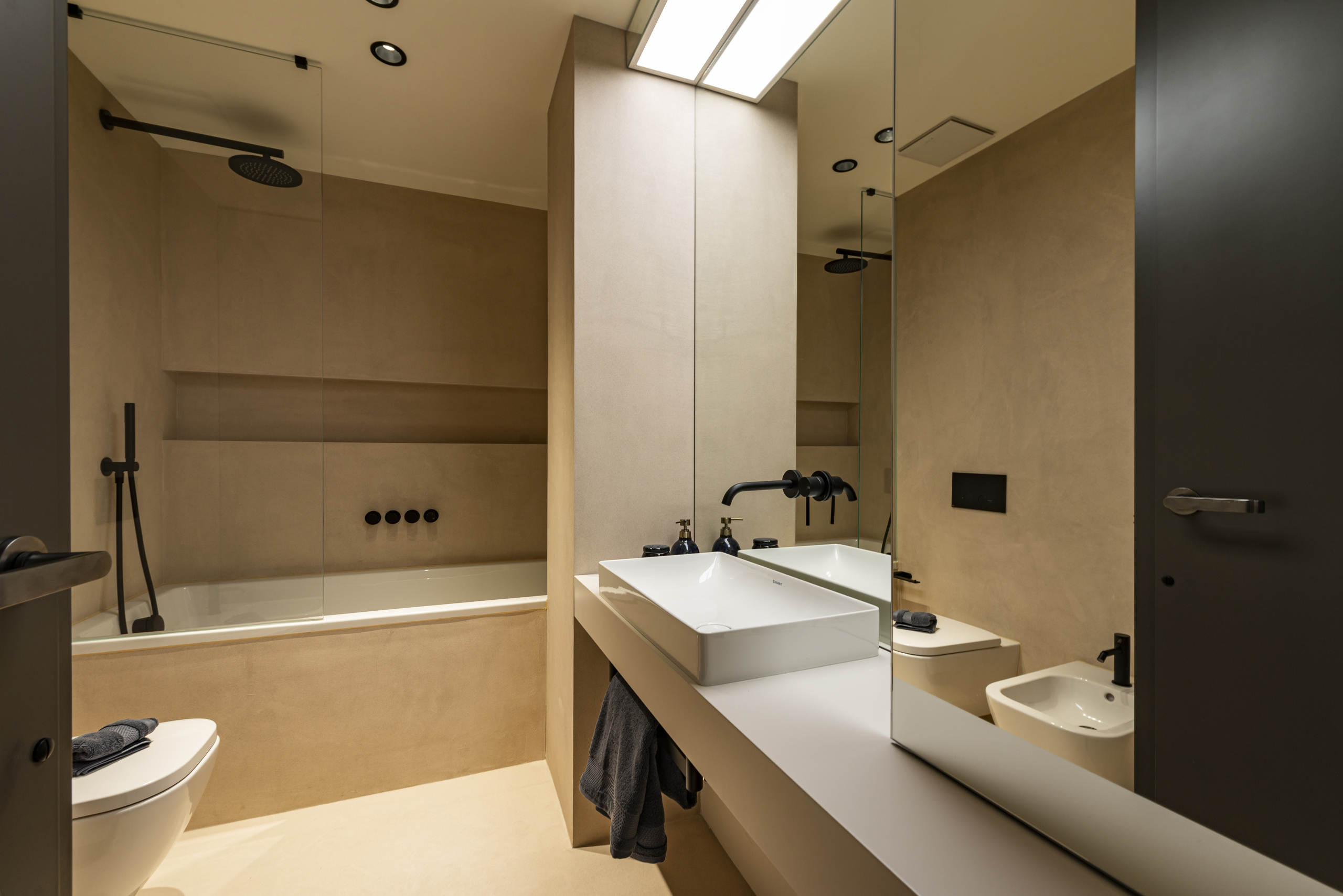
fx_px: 522
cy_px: 448
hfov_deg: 104.2
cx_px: 672
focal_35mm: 14
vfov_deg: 81.3
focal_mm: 14
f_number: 9
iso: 100
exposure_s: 1/5
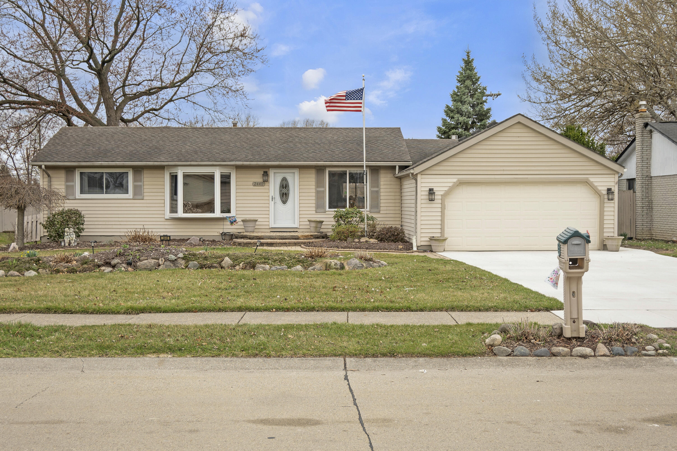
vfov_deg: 29.9
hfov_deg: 43.6
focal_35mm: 45
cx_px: 338
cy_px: 226
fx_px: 846
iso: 160
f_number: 5.6
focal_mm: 30
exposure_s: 1/250
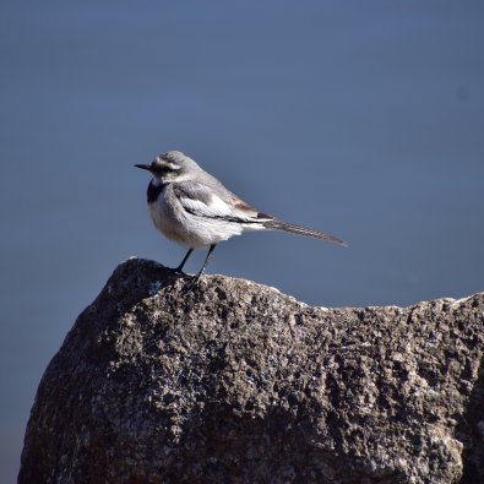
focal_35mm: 592
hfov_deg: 3.0
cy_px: 235
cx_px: 238
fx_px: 9365
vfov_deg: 3.0
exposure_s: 1/500
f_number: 6.3
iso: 100
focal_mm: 300
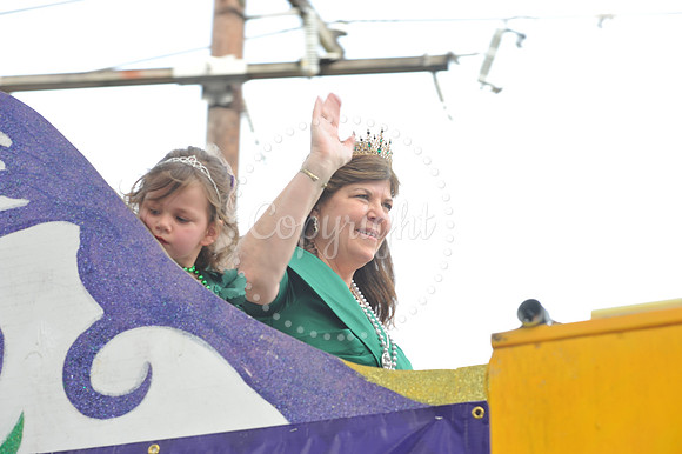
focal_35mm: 145
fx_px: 2745
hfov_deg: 14.2
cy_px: 227
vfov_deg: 9.5
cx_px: 341
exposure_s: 1/80
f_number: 9
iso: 250
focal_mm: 145
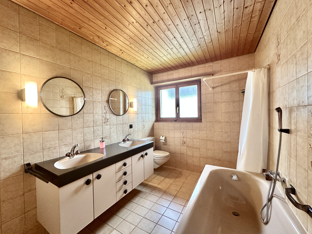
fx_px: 126
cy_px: 117
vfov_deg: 85.7
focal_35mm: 14
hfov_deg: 102.1
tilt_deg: -1.1
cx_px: 156
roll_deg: +1.7
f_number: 2.2
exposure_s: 1/99
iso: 200
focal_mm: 2.22
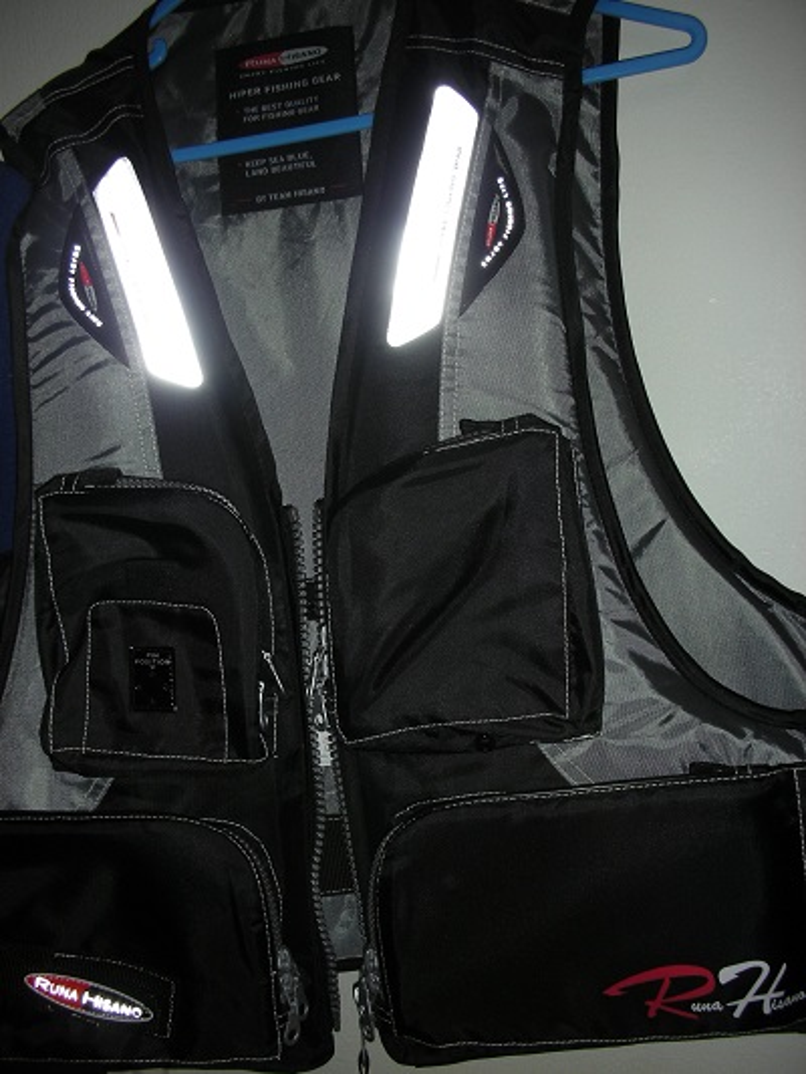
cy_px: 537
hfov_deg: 40.7
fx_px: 1086
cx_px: 403
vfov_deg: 52.6
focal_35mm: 35
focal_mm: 5.8
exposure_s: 1/60.1
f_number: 3
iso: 50
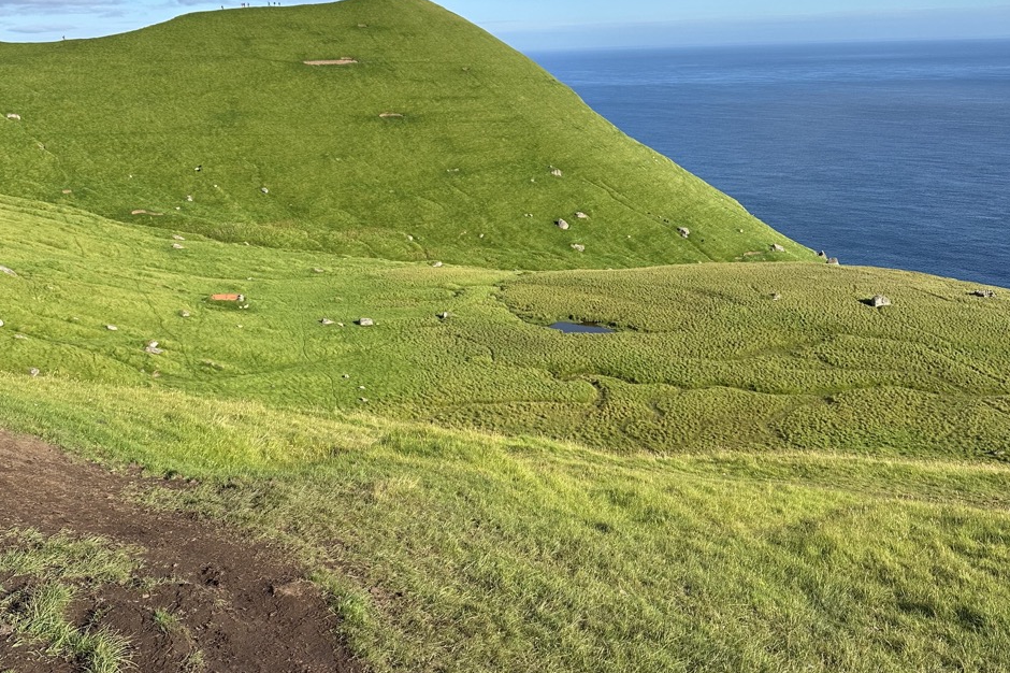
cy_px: 338
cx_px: 499
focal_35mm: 34
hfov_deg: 55.8
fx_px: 954
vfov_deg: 38.9
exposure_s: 1/3472
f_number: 1.78
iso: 80
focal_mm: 6.86
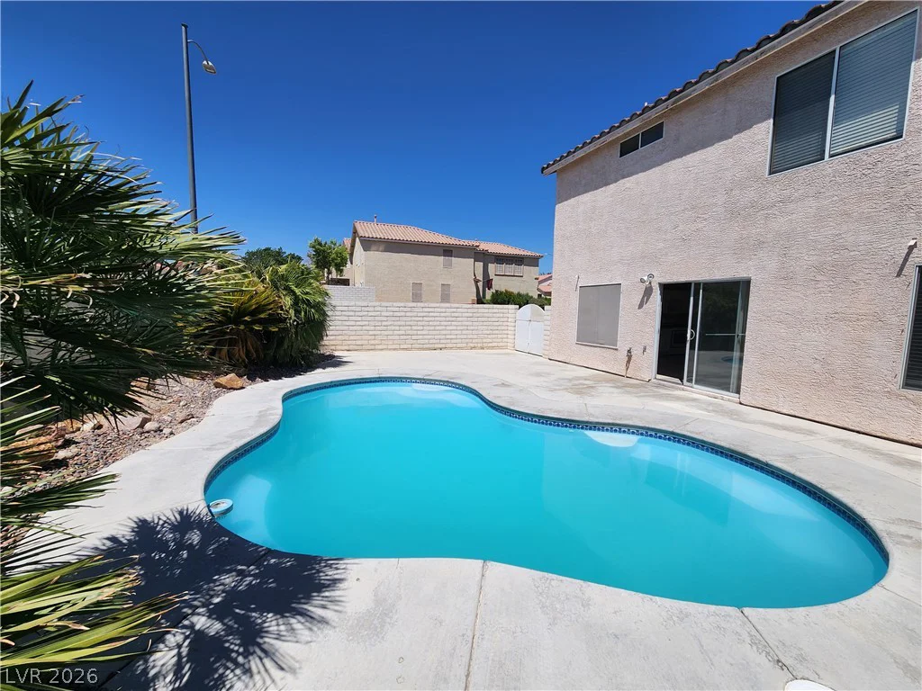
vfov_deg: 89.9
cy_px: 346
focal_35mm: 13
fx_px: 346
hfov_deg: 106.2
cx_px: 461
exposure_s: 1/3840
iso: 50
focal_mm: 2.2
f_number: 2.2
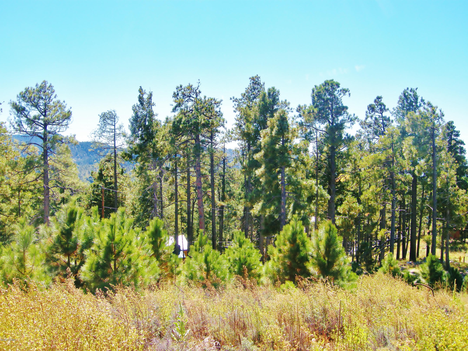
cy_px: 176
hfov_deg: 52.6
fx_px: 473
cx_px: 234
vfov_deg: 40.7
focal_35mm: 35
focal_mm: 7.5
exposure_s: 1/230
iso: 64
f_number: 4.8
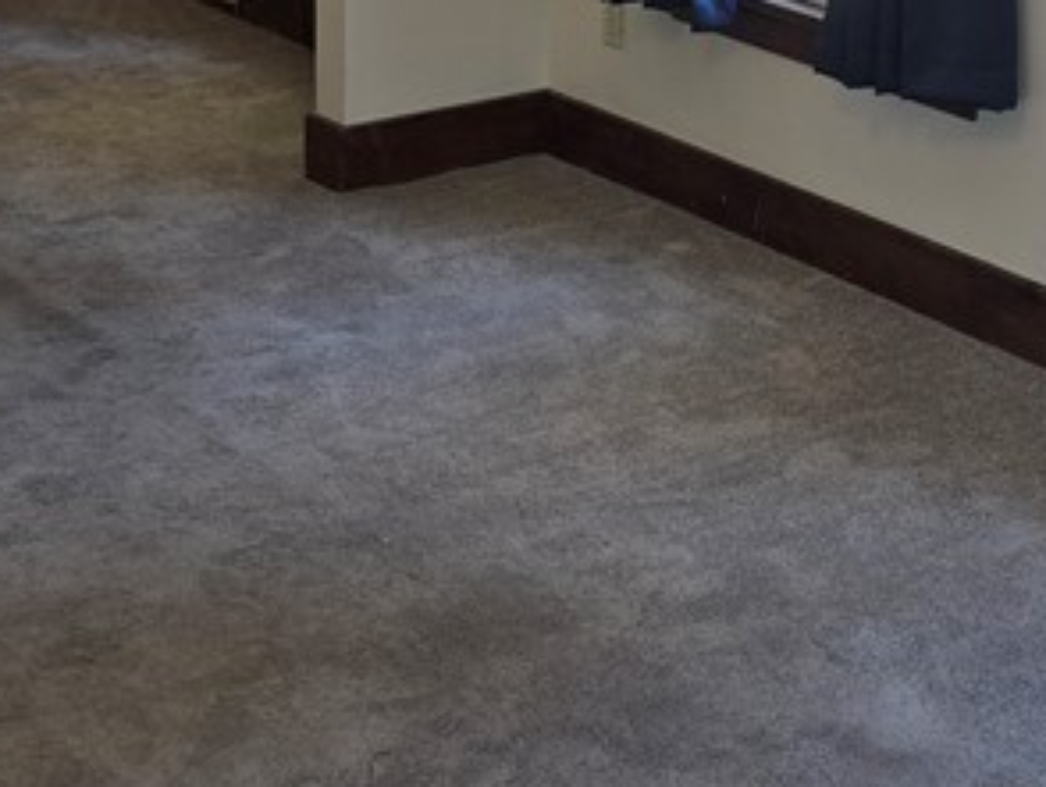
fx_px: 2419
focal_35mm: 80
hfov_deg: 24.2
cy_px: -174
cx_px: 747
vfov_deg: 17.5
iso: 50
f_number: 1.7
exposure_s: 1/120
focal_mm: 6.3
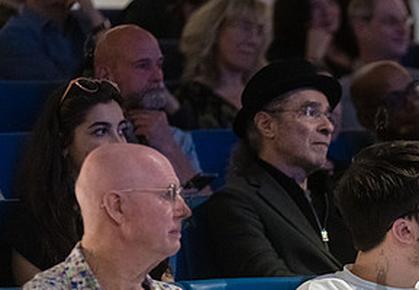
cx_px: 413
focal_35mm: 370
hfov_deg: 5.5
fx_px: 4357
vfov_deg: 3.8
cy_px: 273
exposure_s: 1/125
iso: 6400
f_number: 3.5
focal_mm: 170
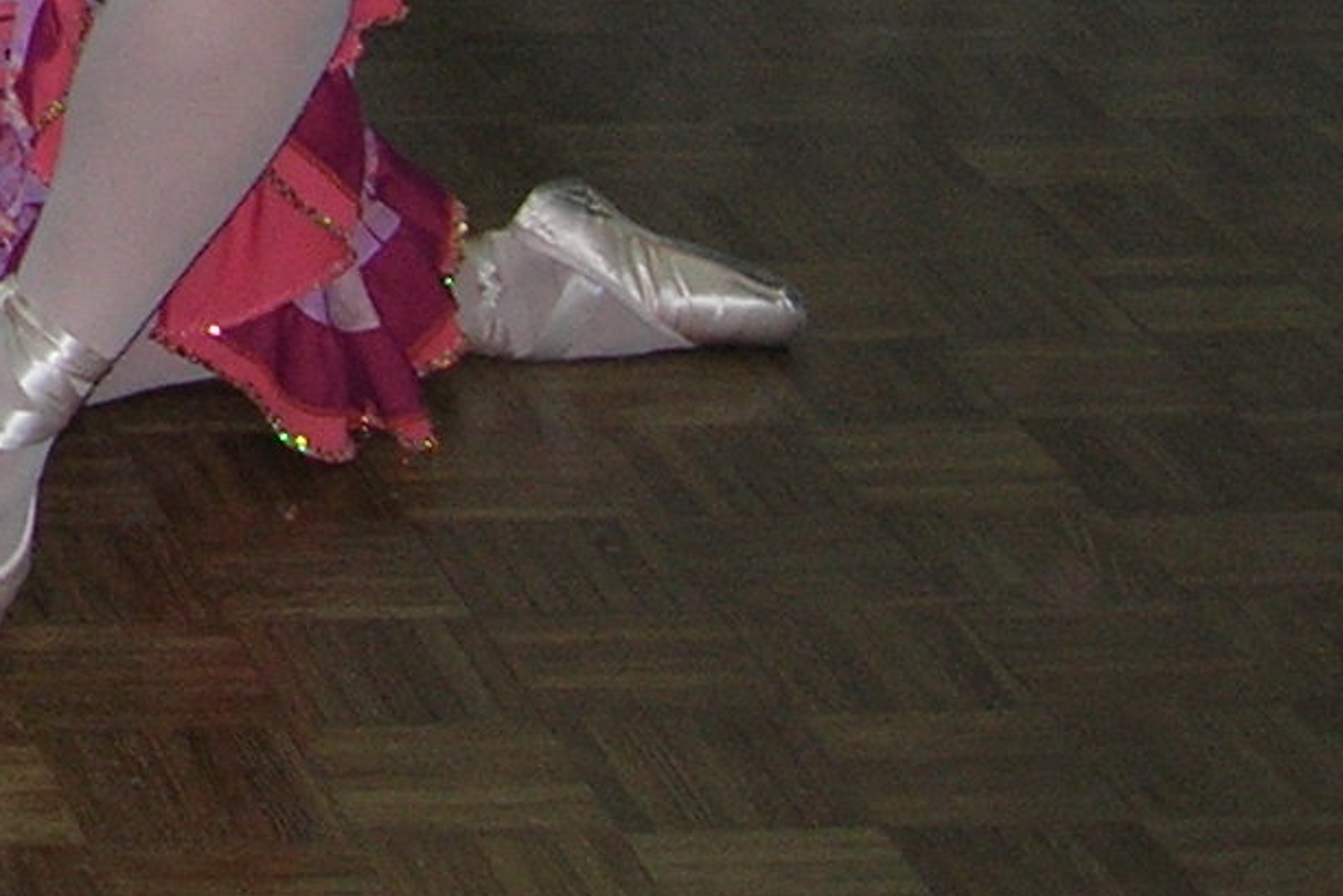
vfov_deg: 7.8
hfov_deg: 11.4
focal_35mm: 167
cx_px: -1148
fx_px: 6231
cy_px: -942
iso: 80
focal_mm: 7.8
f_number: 2.8
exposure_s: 1/60.1
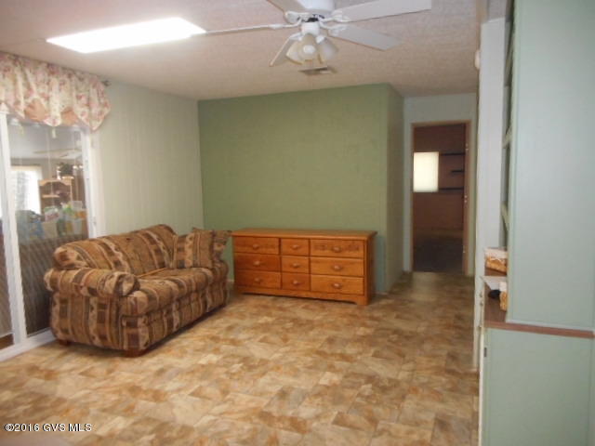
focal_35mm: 25
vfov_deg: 54.9
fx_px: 430
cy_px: 223
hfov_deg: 69.4
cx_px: 298
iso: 560
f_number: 3.7
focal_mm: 4.5
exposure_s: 1/25
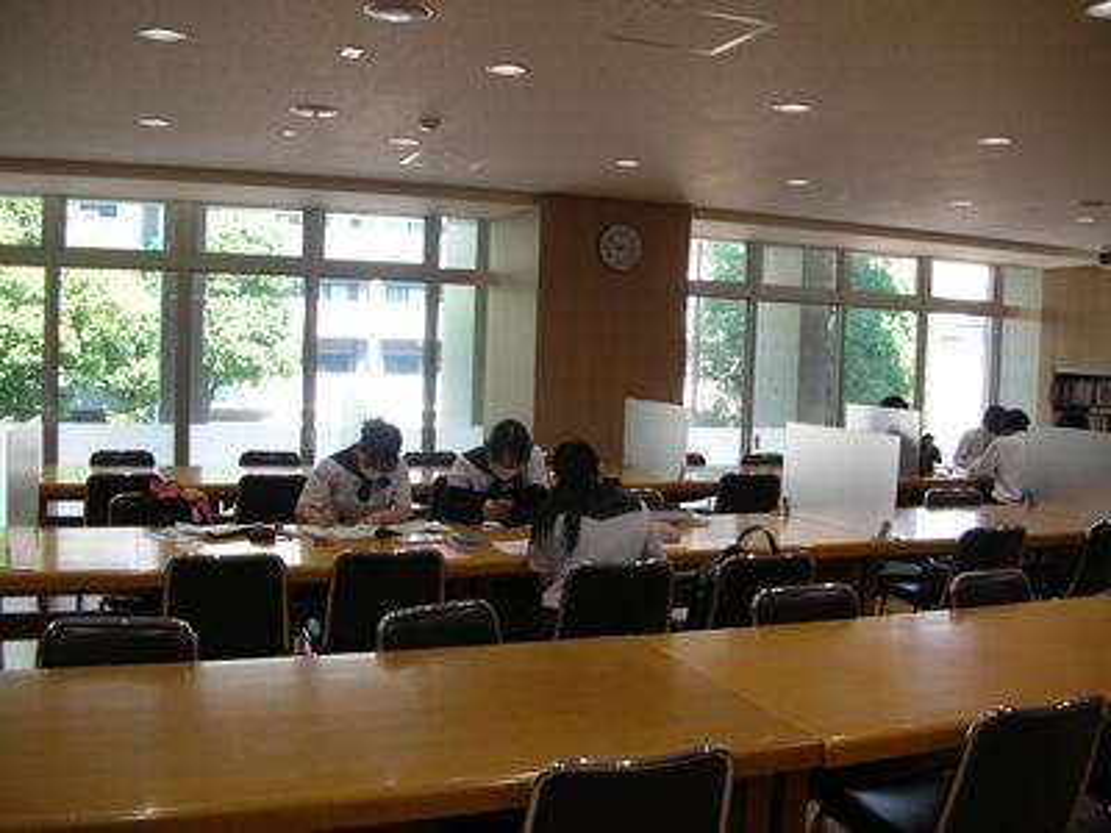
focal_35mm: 35
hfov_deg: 52.6
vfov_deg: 40.7
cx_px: 556
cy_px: 416
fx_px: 1123
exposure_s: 1/54.2
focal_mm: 5.8
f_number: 2.8
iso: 50
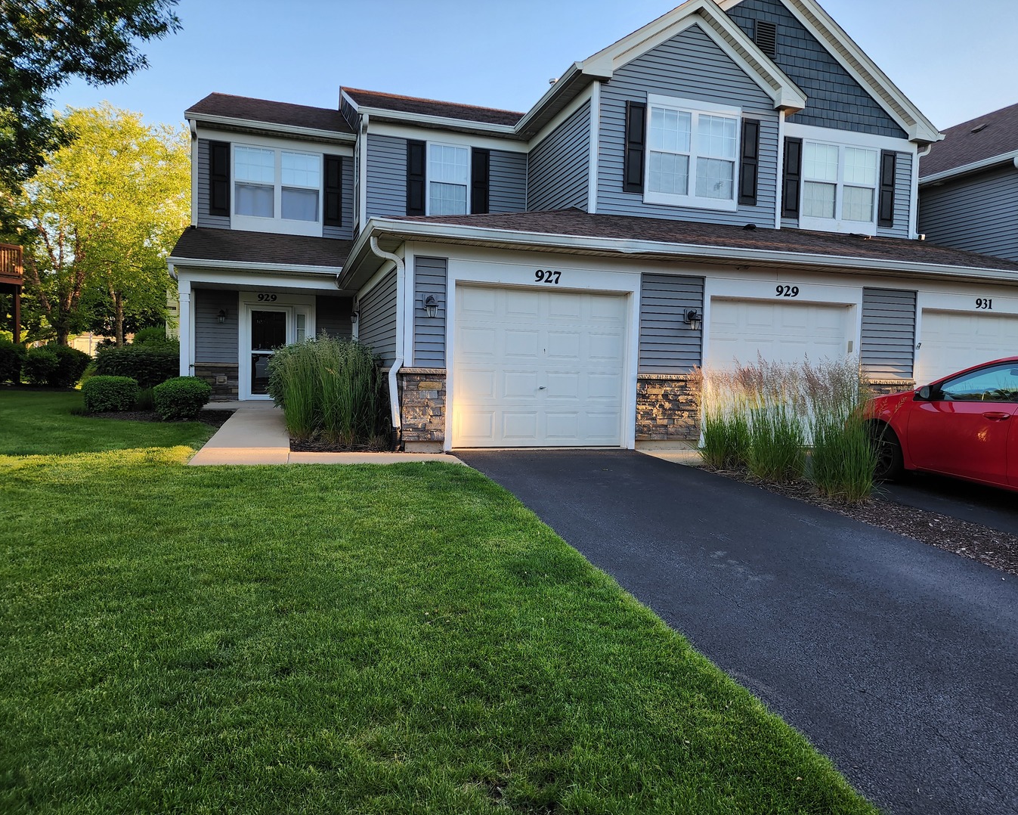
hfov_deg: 70.3
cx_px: 526
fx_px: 723
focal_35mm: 24
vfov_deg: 58.8
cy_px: 408
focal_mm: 6.4
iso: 40
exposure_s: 1/180
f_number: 1.8
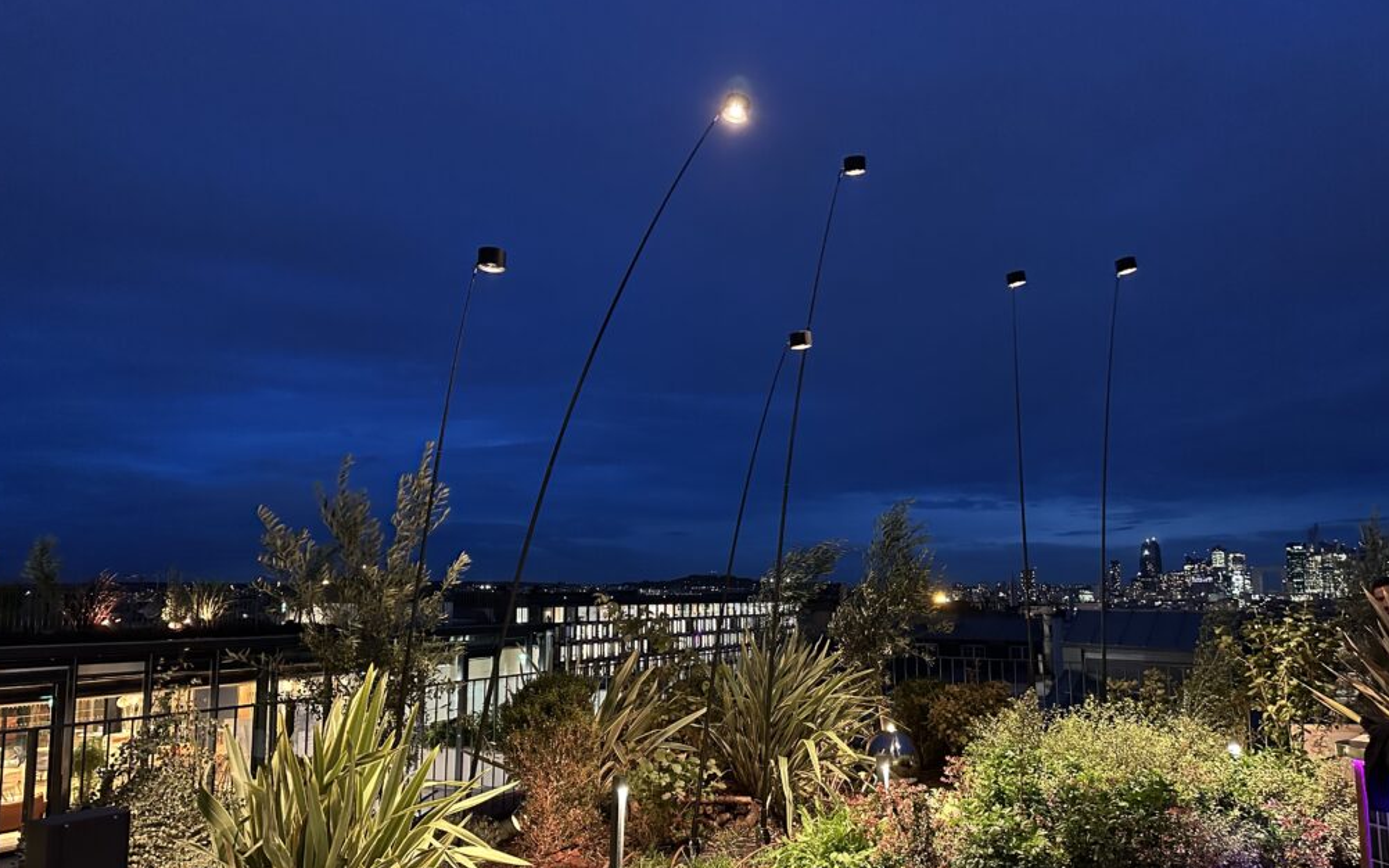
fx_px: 984
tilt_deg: +5.0
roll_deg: -0.3
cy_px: 481
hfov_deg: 70.4
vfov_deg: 47.5
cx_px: 693
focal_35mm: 26
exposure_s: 1/31
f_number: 1.78
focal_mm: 6.86
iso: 1000
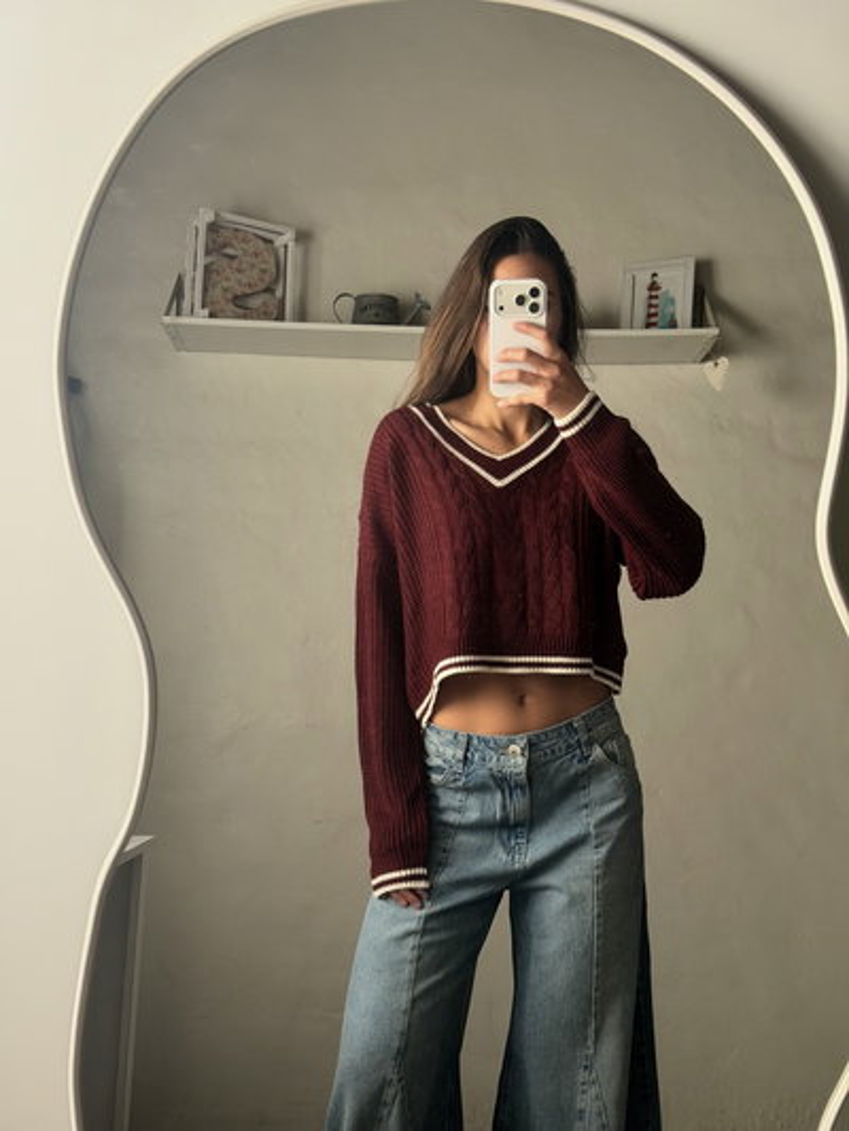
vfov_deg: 39.6
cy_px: 566
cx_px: 424
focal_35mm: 48
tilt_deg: -23.9
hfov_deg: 30.3
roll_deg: -0.6
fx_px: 1569
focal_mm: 6.76
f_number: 1.78
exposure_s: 1/60
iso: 100
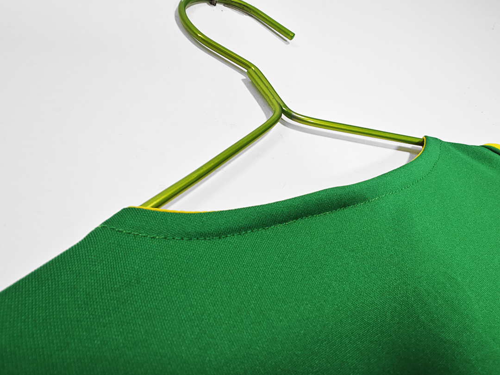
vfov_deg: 58.9
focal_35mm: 23
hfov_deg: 73.9
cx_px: 250
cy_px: 188
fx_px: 332
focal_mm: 2.59
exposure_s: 1/60
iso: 195
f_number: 2.2
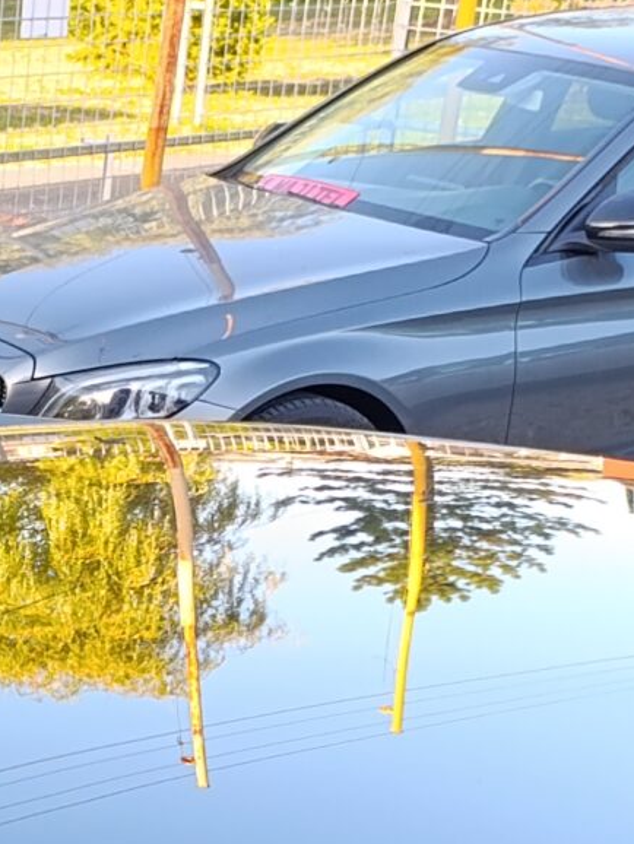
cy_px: 1167
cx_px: -213
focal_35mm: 102
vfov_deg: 17.7
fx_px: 2489
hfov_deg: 13.9
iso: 160
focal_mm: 6.14
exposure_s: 1/100
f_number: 1.6
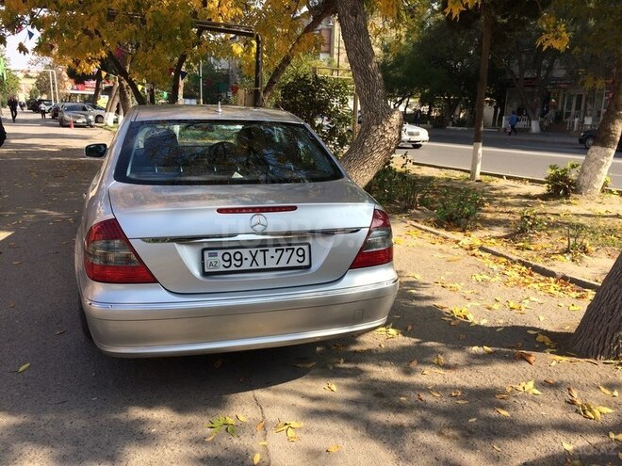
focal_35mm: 29
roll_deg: -2.6
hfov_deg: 61.7
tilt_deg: -15.2
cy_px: 233
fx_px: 521
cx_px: 311
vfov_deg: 48.2
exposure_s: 1/838
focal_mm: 4.15
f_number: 2.2
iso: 32
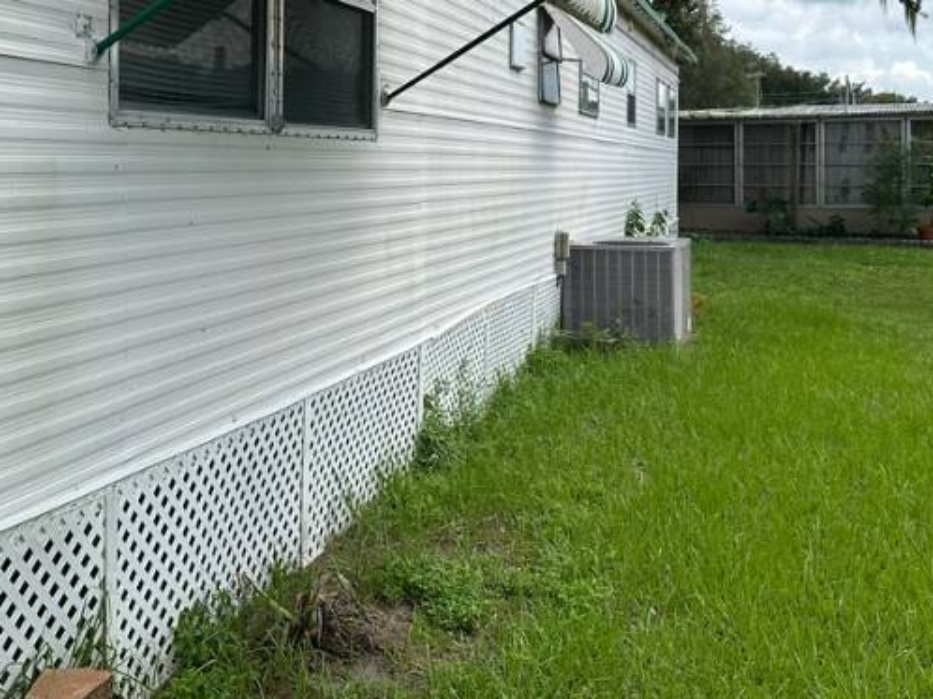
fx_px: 1105
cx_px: 339
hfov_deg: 45.3
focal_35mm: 41
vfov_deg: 34.4
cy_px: 177
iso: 80
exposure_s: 1/5263
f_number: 1.78
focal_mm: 6.86
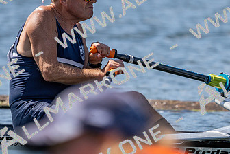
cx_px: 139
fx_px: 4459
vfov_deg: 2.0
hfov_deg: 3.0
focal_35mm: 698
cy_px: 51
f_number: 6.3
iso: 320
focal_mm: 404
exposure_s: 1/2000
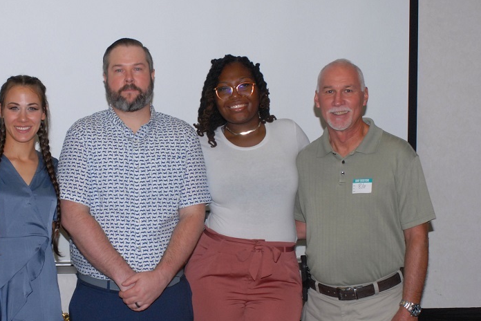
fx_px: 922
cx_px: 140
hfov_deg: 28.9
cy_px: 194
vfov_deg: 19.7
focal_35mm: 69
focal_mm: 32
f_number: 5.6
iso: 400
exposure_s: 1/60
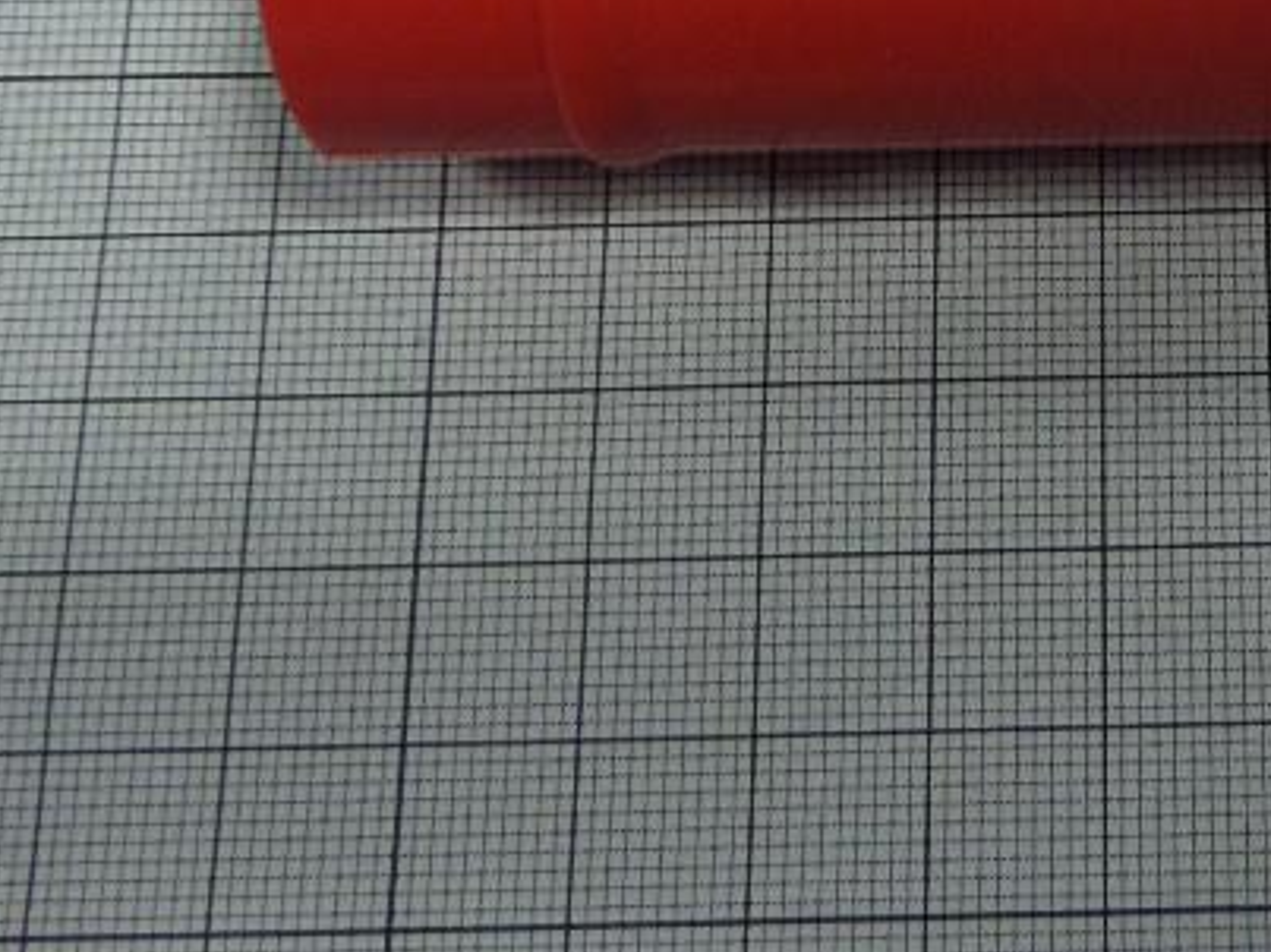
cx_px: 1290
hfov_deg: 29.5
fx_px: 2239
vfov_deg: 23.4
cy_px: 98
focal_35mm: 61
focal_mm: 4
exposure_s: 1/30
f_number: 3.2
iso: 240
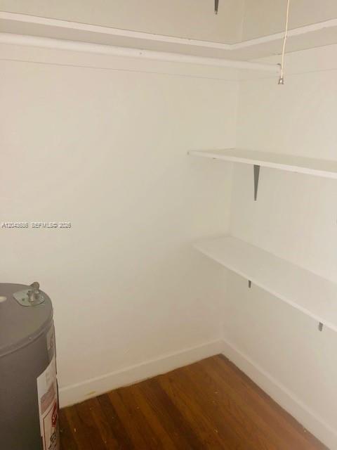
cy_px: 225
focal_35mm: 28
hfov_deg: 49.7
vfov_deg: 63.4
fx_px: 363
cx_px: 168
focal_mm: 4
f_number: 1.8
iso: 40
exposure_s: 1/13
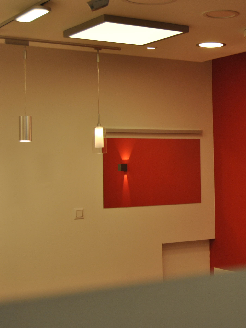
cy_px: 156
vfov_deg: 27.8
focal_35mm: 70
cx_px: 245
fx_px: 663
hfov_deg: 20.4
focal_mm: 30
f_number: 5.6
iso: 180
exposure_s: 1/60
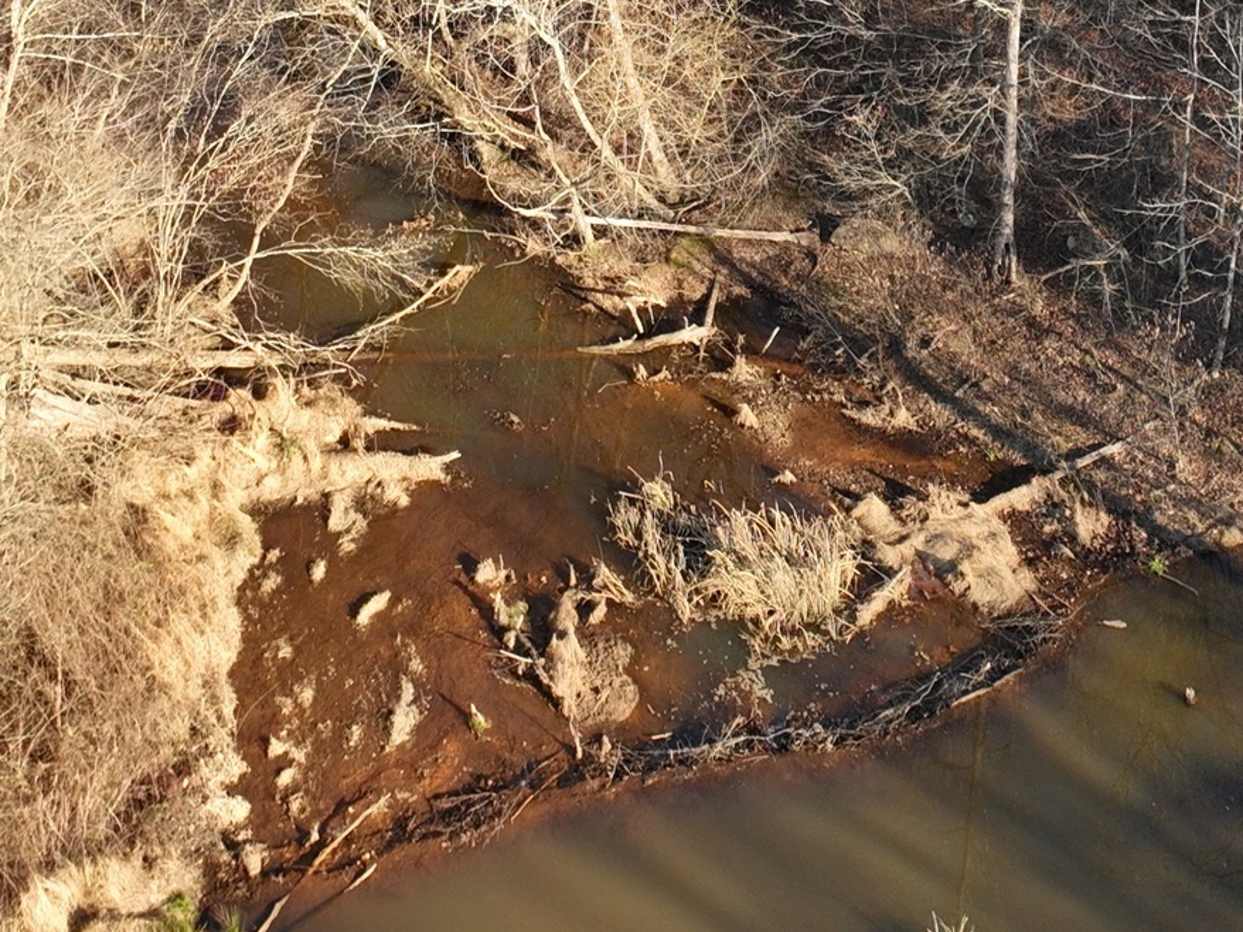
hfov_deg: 23.2
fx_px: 3015
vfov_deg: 17.0
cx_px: 811
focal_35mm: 84
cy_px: -115
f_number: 2.8
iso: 110
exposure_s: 1/80
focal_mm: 12.29
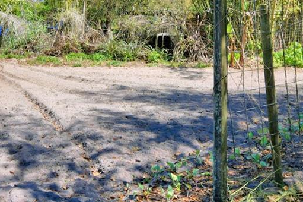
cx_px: 141
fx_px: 395
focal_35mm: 47
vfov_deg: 27.6
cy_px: 22
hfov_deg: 41.9
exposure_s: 1/800
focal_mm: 10
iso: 100
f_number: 4.5
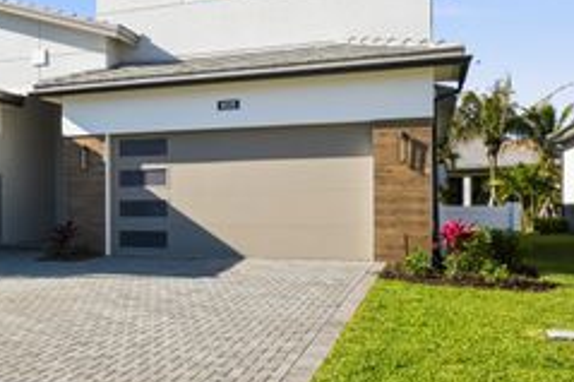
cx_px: -14
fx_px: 733
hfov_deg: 37.6
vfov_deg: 29.1
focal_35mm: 46
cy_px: 155
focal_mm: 8.4
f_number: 2.8
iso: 140
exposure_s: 1/2500
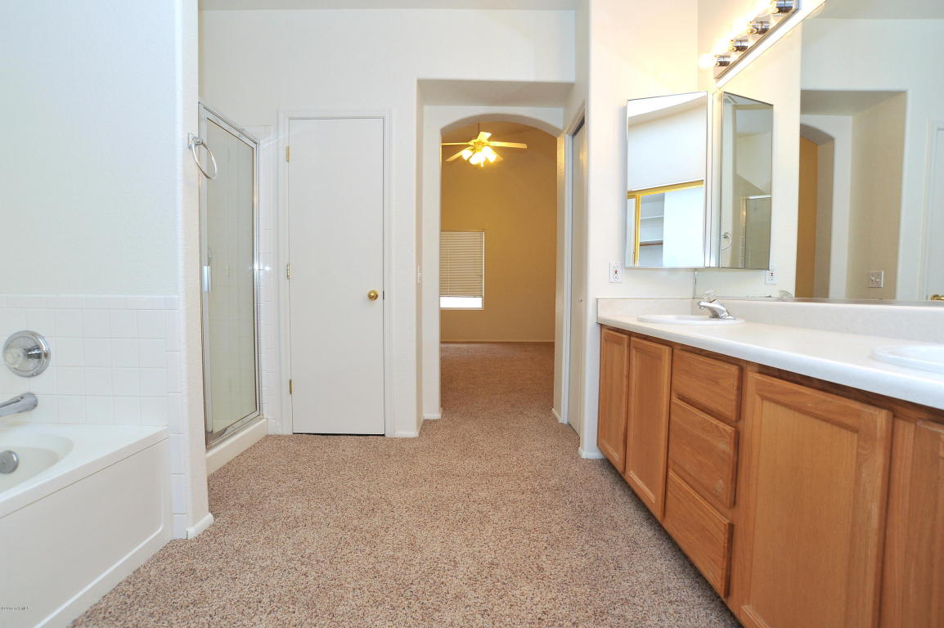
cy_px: 314
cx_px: 472
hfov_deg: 90.0
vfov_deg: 67.3
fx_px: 472
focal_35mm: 18
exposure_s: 1/40
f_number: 10
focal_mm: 18
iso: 1000
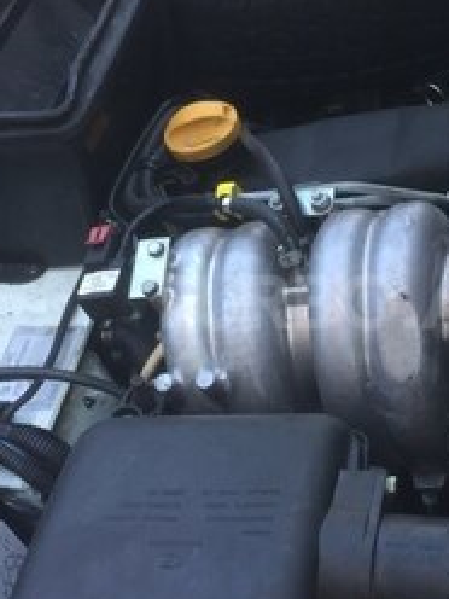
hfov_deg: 25.0
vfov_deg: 33.2
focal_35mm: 58
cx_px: 333
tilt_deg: -46.3
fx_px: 1003
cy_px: 302
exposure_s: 1/100
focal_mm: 4.15
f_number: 2.2
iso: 40
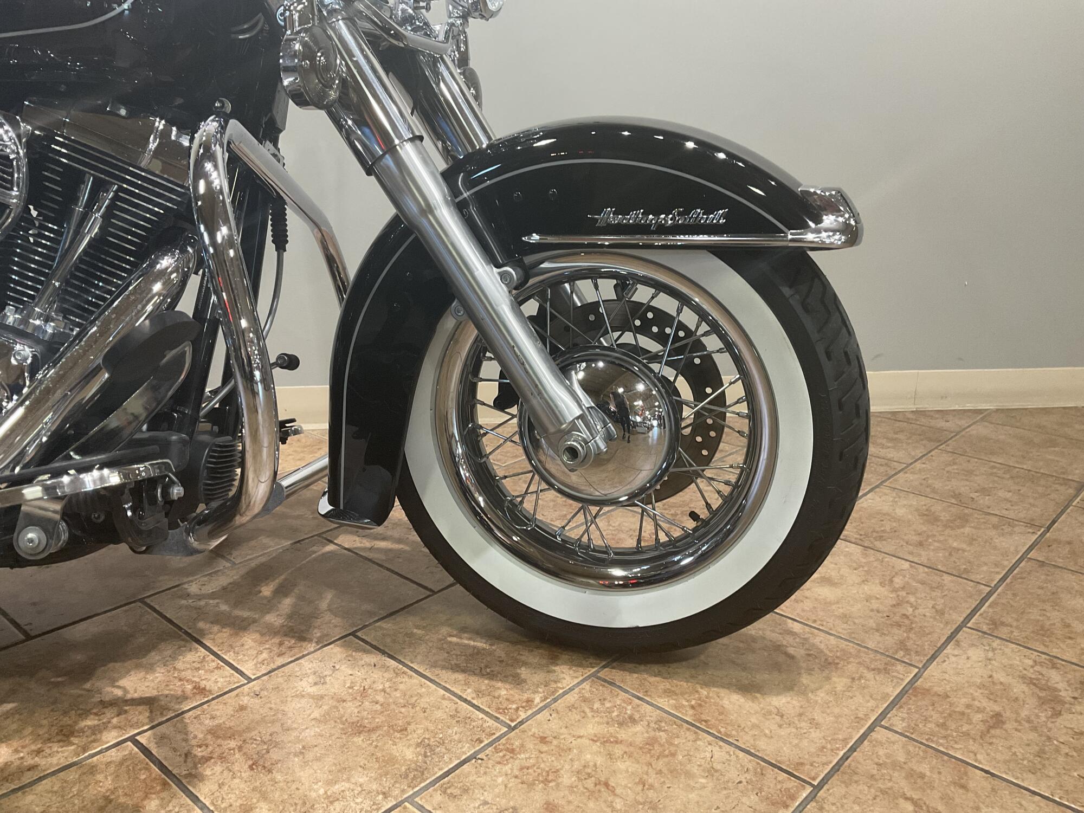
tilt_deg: -17.6
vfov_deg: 48.2
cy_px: 406
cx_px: 542
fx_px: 908
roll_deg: -1.1
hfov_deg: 61.7
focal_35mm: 29
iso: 100
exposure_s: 1/60
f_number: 1.8
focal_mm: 3
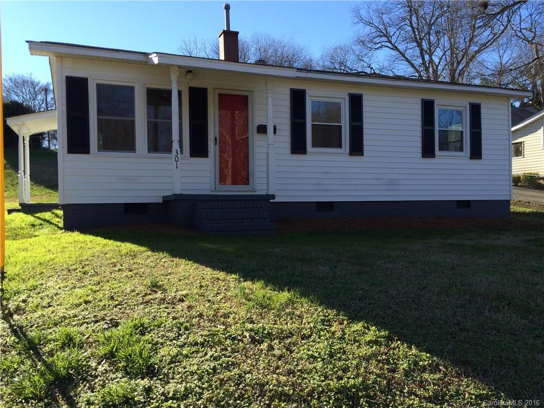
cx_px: 272
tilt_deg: +1.2
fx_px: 456
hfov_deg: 61.7
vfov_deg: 48.2
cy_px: 204
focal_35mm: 29
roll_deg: +1.4
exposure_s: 1/1026
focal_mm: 4.15
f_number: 2.2
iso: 32
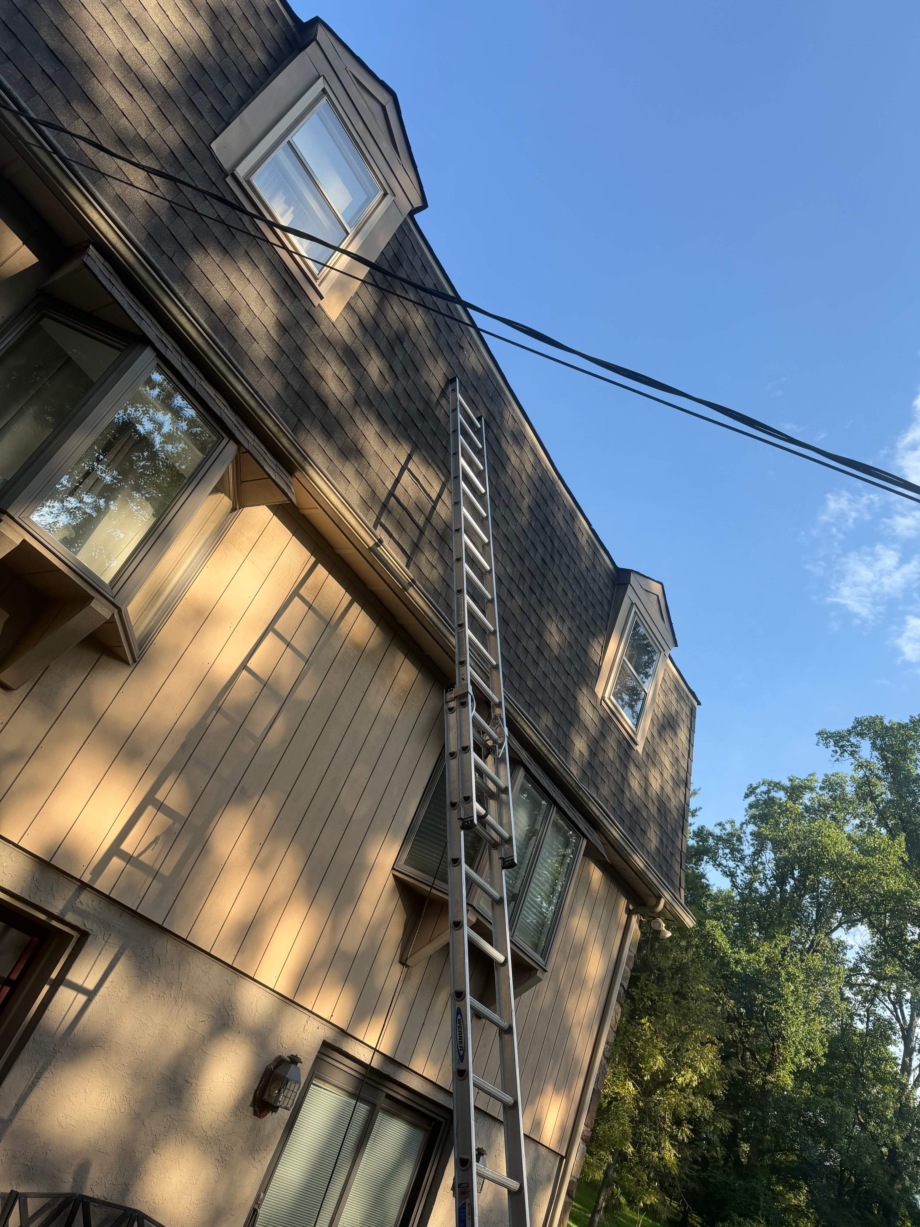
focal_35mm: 24
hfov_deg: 56.8
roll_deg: -25.4
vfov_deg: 71.6
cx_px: 460
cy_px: 614
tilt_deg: +30.9
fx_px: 850
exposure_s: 1/1075
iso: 100
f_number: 1.78
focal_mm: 6.76
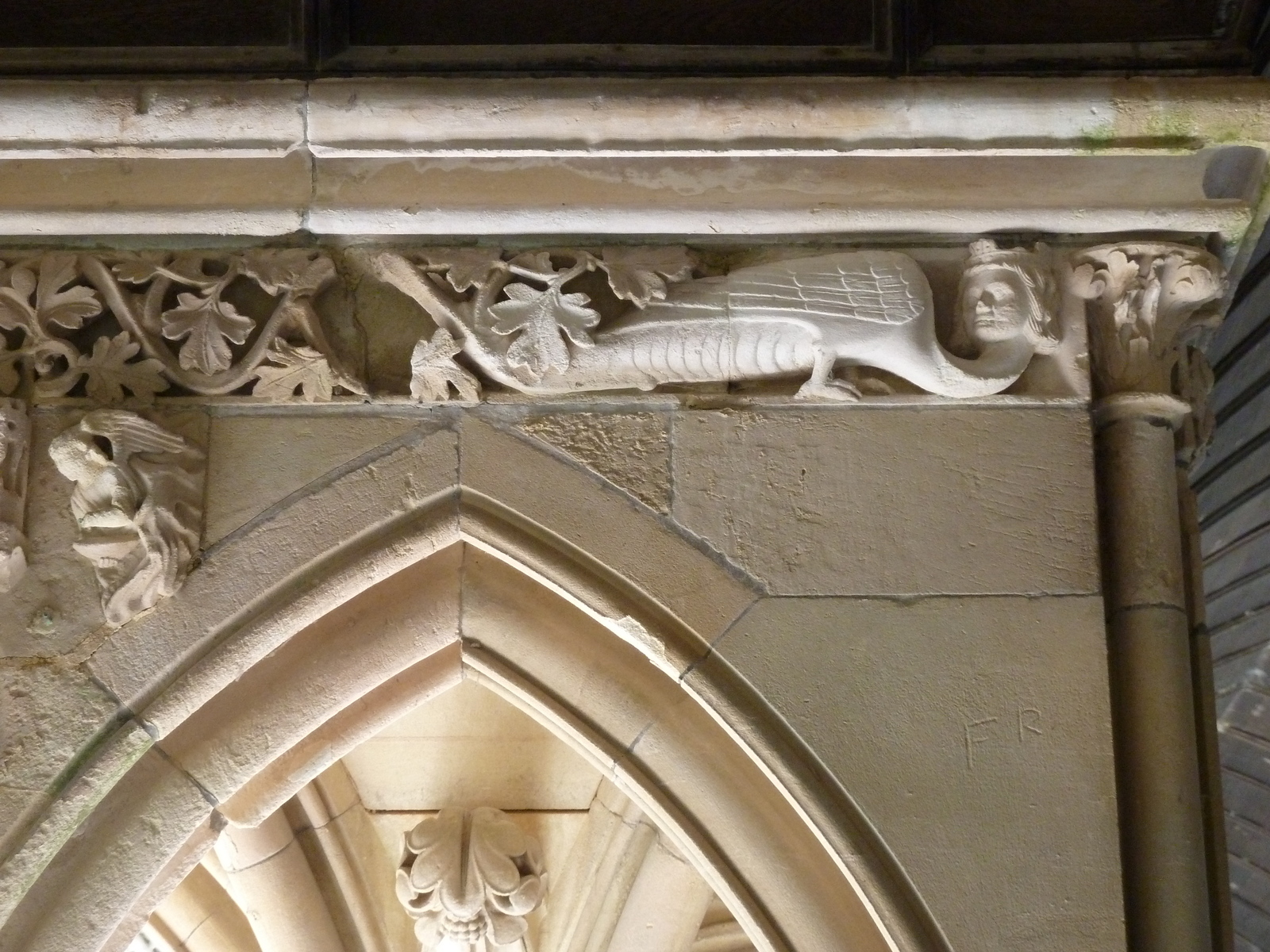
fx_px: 2862
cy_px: 476
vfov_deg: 18.9
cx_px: 635
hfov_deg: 25.0
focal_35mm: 78
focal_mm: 12.8
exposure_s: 1/25
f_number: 4.2
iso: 400
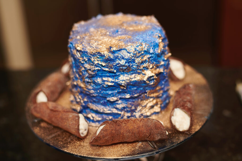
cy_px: 80
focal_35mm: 58
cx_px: 121
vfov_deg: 23.4
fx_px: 390
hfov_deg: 34.5
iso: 64
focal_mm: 58
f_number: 2.8
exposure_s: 1/200
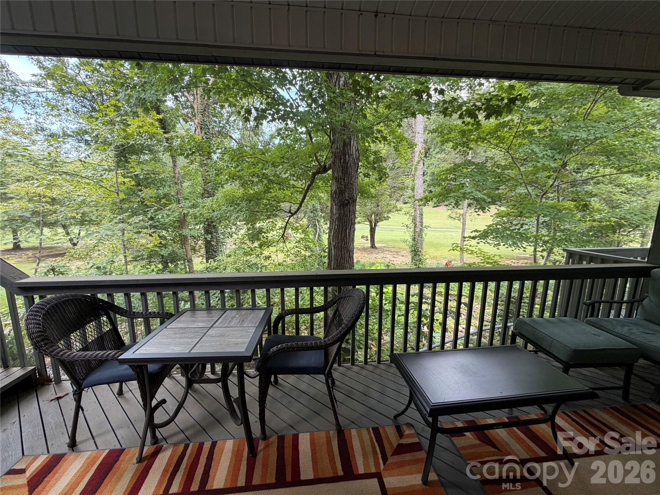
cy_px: 248
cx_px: 330
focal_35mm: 14
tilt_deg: -10.1
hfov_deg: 102.1
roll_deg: +0.2
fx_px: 267
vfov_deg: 85.7
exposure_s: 1/121
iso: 100
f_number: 2.2
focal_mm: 2.22
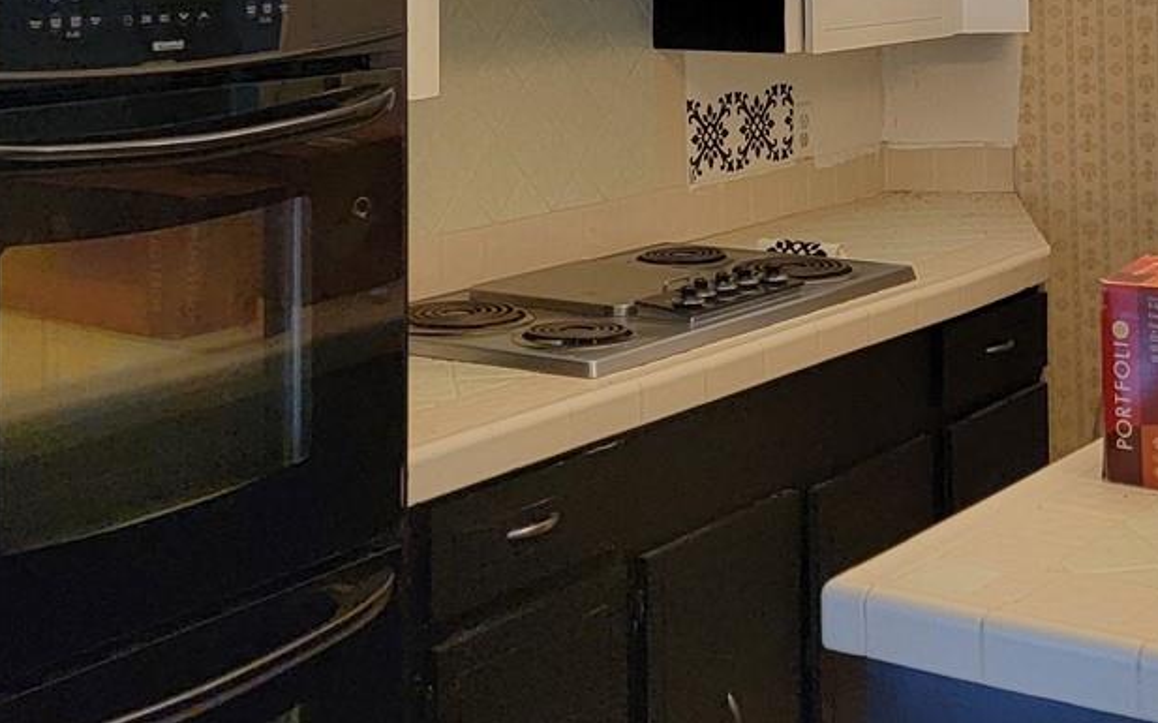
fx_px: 2082
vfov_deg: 18.5
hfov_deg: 30.7
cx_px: 822
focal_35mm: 66
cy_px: -178
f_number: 1.8
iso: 250
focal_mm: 6.7
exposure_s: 1/120
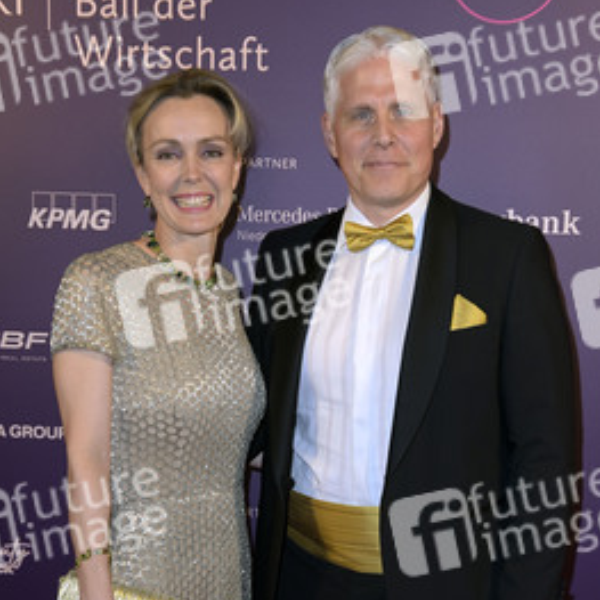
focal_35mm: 62
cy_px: 408
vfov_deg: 27.5
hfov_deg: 27.7
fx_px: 1216
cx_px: 299
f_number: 5.6
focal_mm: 48
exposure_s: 1/160
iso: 500
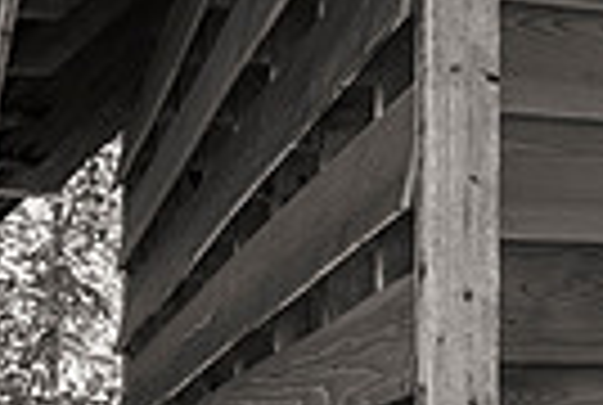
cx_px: 1148
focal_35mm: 151
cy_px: 574
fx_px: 2535
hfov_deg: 12.2
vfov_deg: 8.9
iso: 100
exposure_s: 1/500
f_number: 1.8
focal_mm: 35
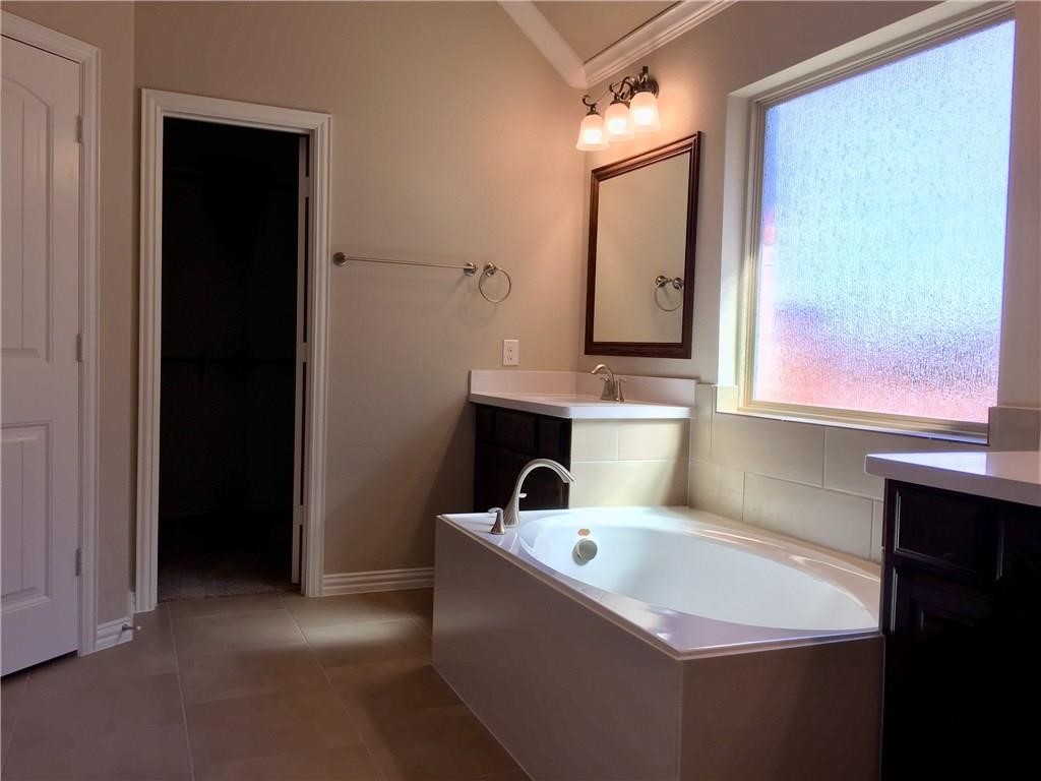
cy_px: 390
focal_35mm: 29
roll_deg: -2.4
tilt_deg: -3.3
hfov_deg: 61.7
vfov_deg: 48.2
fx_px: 872
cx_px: 520
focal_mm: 4.15
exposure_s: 1/129
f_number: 2.2
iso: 32
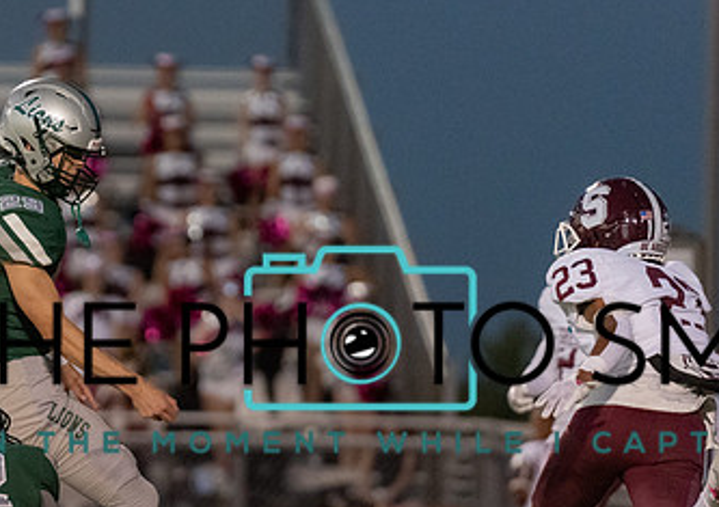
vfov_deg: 3.0
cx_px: 61
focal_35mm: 469
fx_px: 9538
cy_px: 275
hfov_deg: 4.3
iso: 5000
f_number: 2.8
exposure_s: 1/1250
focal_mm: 200
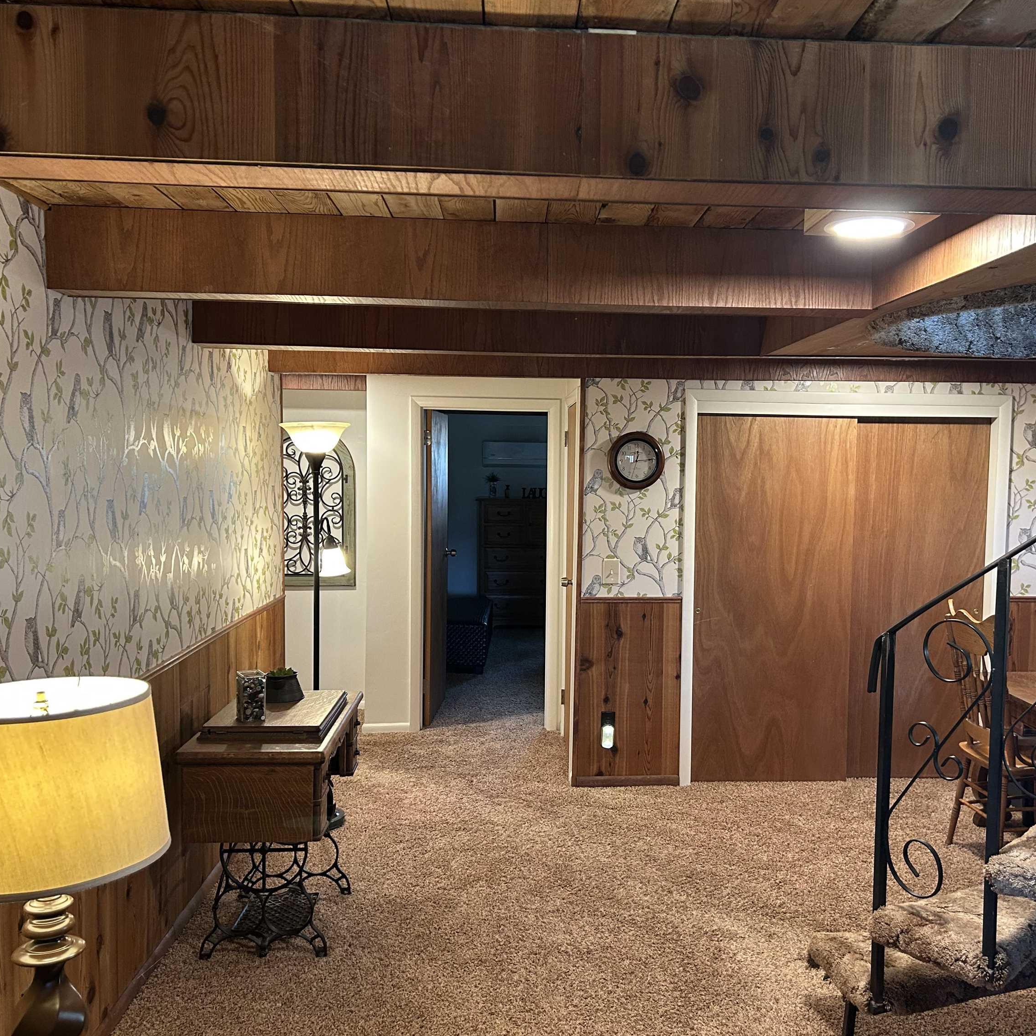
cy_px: 521
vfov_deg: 52.5
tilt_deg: -4.1
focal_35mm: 31
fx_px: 1050
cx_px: 601
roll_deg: -0.6
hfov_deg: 52.3
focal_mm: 5.7
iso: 250
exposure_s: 1/60
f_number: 1.5
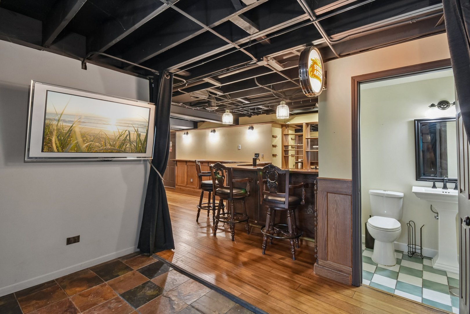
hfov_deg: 95.0
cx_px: 235
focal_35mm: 16
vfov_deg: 72.1
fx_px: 215
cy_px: 157
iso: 640
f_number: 8
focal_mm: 11
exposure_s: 1/2.5
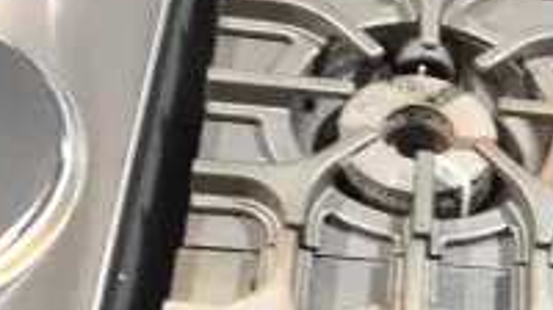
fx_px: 1406
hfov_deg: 19.6
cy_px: 256
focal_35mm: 96
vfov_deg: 12.5
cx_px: 810
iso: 1600
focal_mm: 20
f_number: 4
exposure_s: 1/60
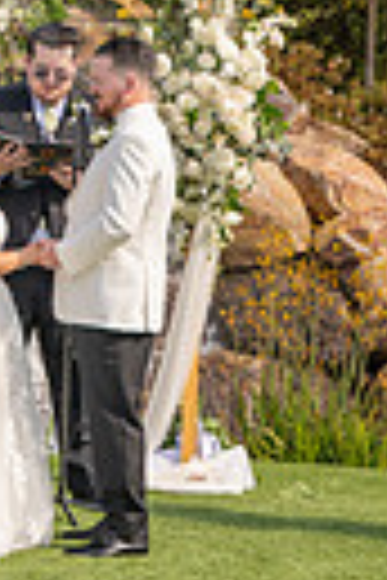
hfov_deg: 5.6
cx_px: -148
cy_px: -18
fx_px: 3950
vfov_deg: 8.4
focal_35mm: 245
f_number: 5.6
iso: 200
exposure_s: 1/1000
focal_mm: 70
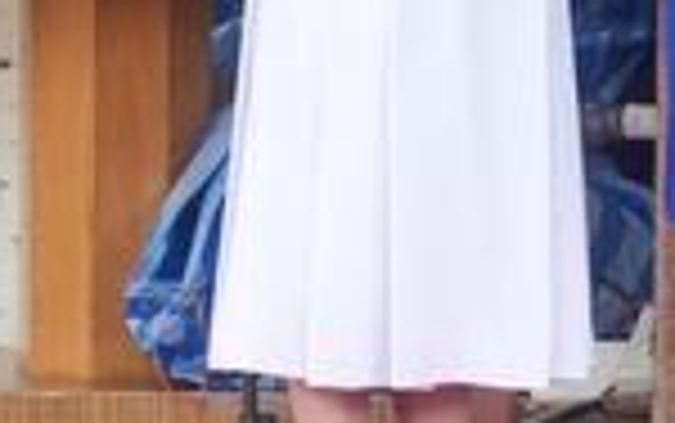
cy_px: -436
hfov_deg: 6.9
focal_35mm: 305
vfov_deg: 4.3
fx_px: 5615
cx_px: 603
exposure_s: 1/100
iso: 1600
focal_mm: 50
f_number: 5.6
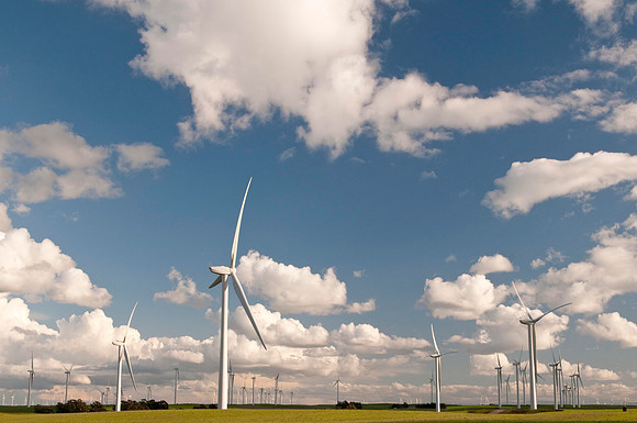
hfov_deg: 37.9
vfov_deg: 25.7
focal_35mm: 52
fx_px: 928
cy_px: 212
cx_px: 318
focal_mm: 35
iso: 200
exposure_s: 1/60
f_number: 11
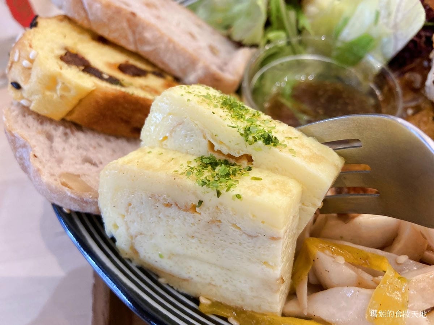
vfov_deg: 53.1
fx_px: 326
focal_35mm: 26
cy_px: 162
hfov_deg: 67.3
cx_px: 217
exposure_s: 1/60
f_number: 1.8
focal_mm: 4.25
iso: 250
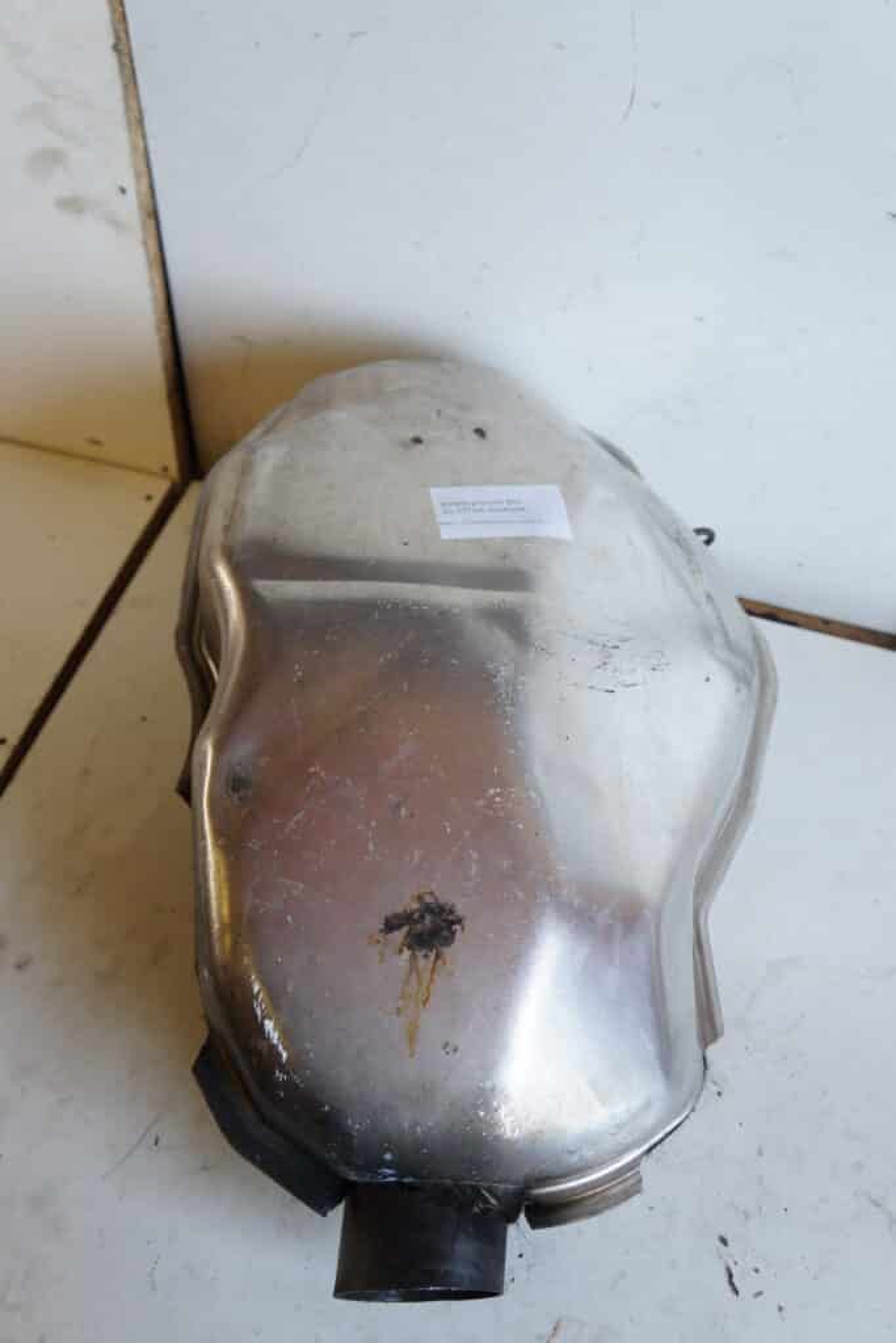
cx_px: 448
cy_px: 672
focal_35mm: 32
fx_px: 1176
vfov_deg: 59.5
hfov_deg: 41.7
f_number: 4
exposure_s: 1/60
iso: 320
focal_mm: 21
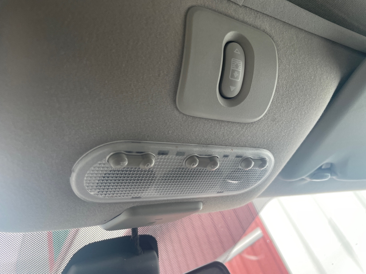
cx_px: 183
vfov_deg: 53.1
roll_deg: +24.7
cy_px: 137
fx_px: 275
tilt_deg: +35.9
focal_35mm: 26
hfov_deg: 67.3
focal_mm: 4.2
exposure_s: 1/121
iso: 100
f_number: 1.6
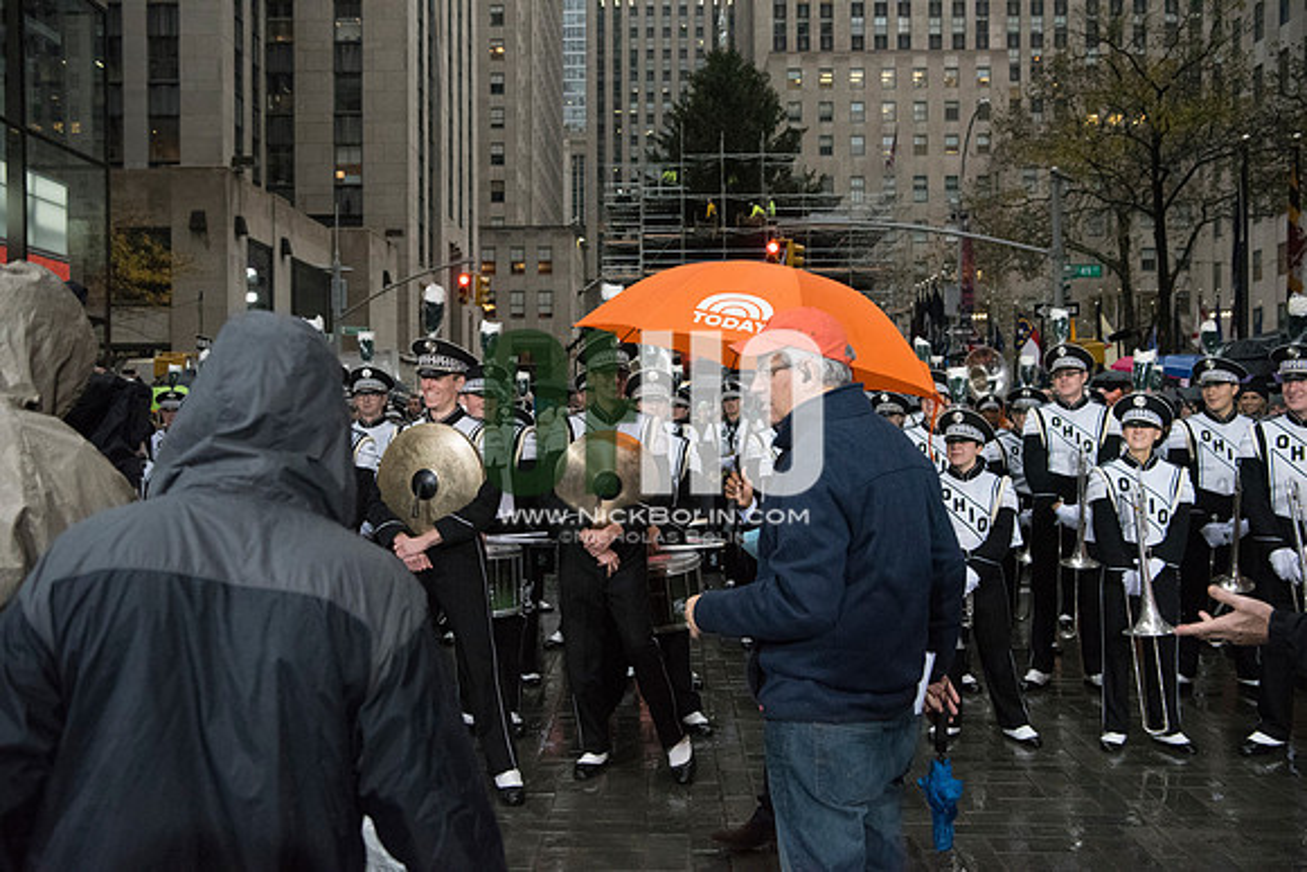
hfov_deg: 55.8
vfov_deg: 38.9
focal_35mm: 34
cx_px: 654
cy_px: 436
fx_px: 1235
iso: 10000
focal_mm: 34
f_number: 4
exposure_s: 1/2500
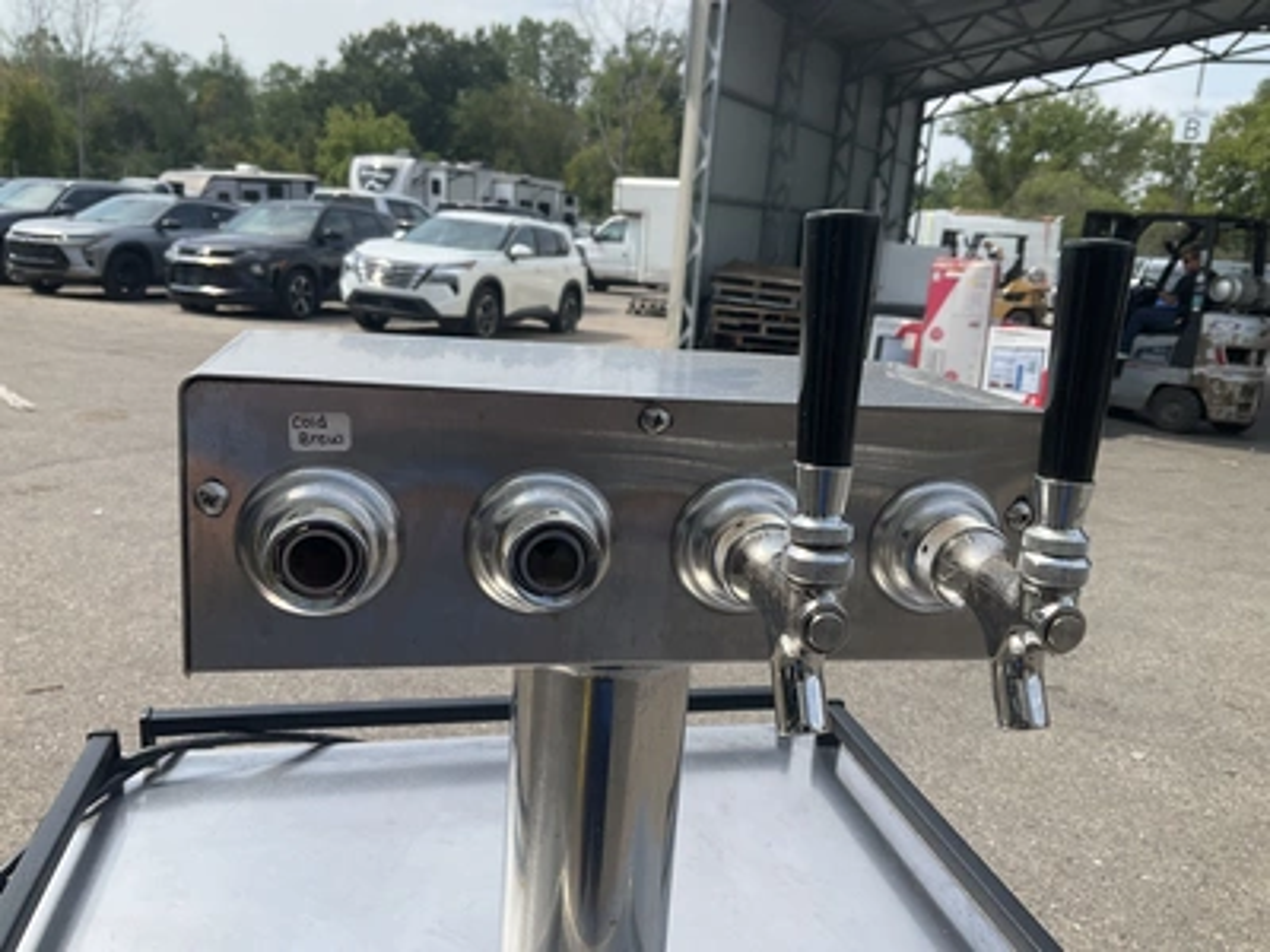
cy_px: 476
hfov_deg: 61.7
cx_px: 635
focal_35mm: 29
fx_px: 1064
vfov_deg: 48.2
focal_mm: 3
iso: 25
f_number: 1.8
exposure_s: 1/1311
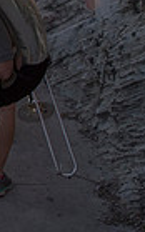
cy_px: -84
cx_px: -163
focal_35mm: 102
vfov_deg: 18.7
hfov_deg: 11.3
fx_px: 644
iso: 250
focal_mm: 24
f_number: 3.5
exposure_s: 1/2000
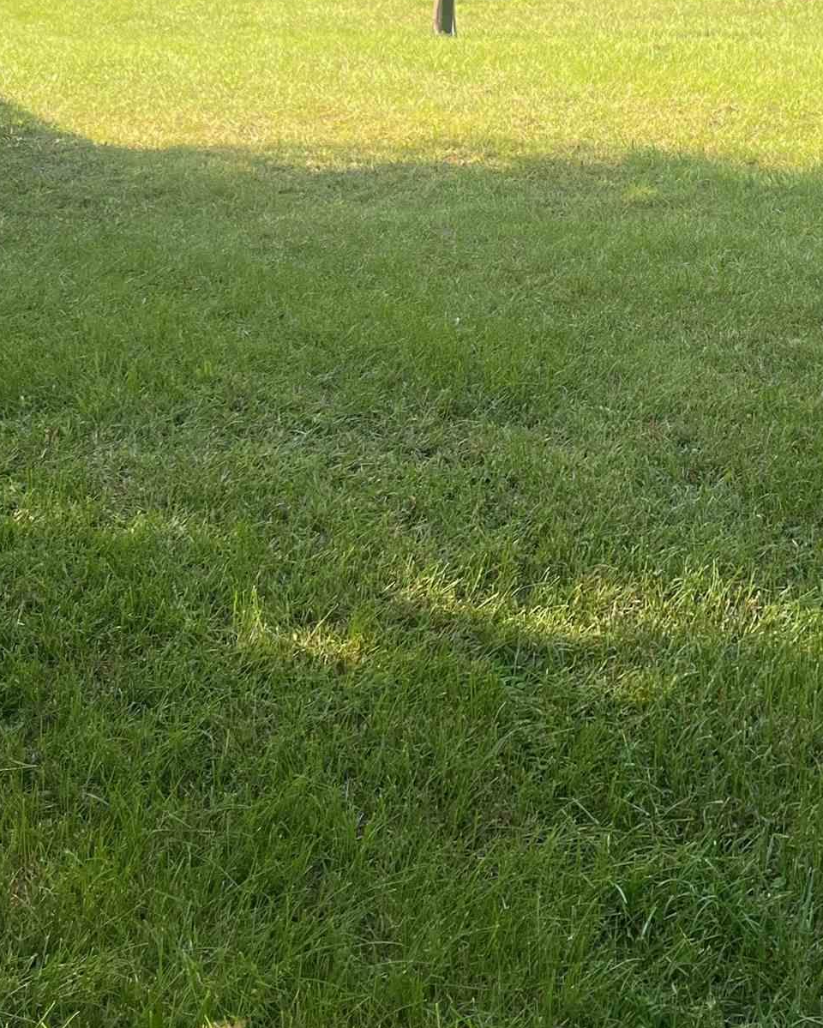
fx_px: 1978
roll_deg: +0.9
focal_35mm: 65
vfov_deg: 28.0
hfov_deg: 23.2
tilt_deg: -5.9
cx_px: 635
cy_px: 98
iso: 50
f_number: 1.6
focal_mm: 5.1
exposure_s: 1/684
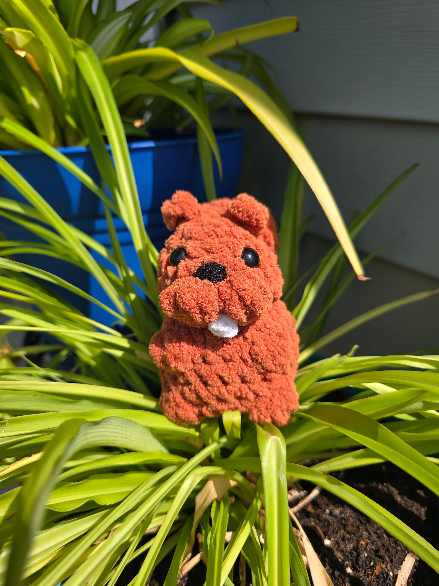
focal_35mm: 23
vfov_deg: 73.9
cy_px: 293
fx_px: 389
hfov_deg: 58.9
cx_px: 220
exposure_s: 1/728
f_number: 1.7
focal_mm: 6.3
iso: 12
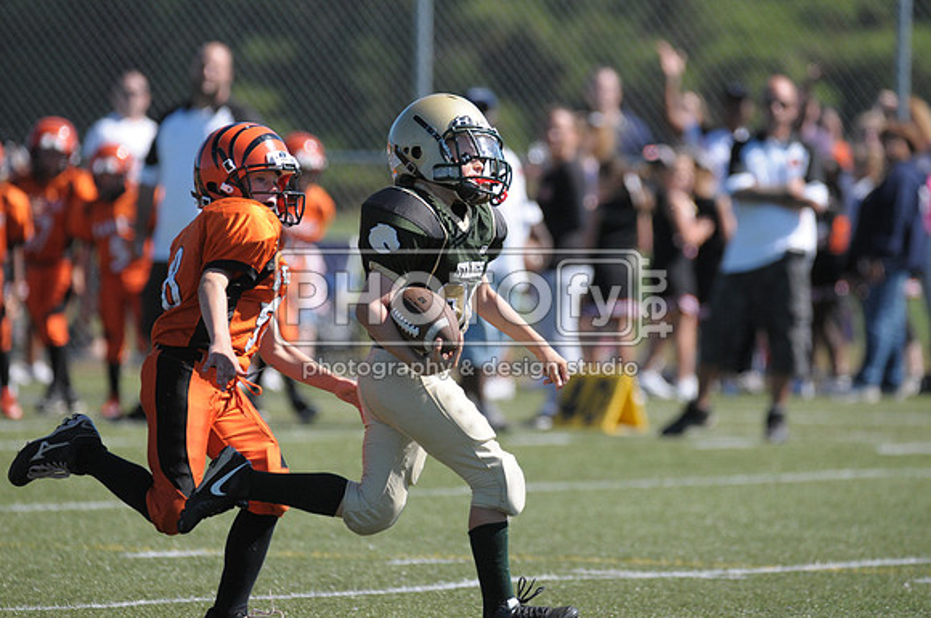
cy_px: 309
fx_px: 11621
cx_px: 466
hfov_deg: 4.6
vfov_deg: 3.0
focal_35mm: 450
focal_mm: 300
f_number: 4
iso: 640
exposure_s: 1/3200
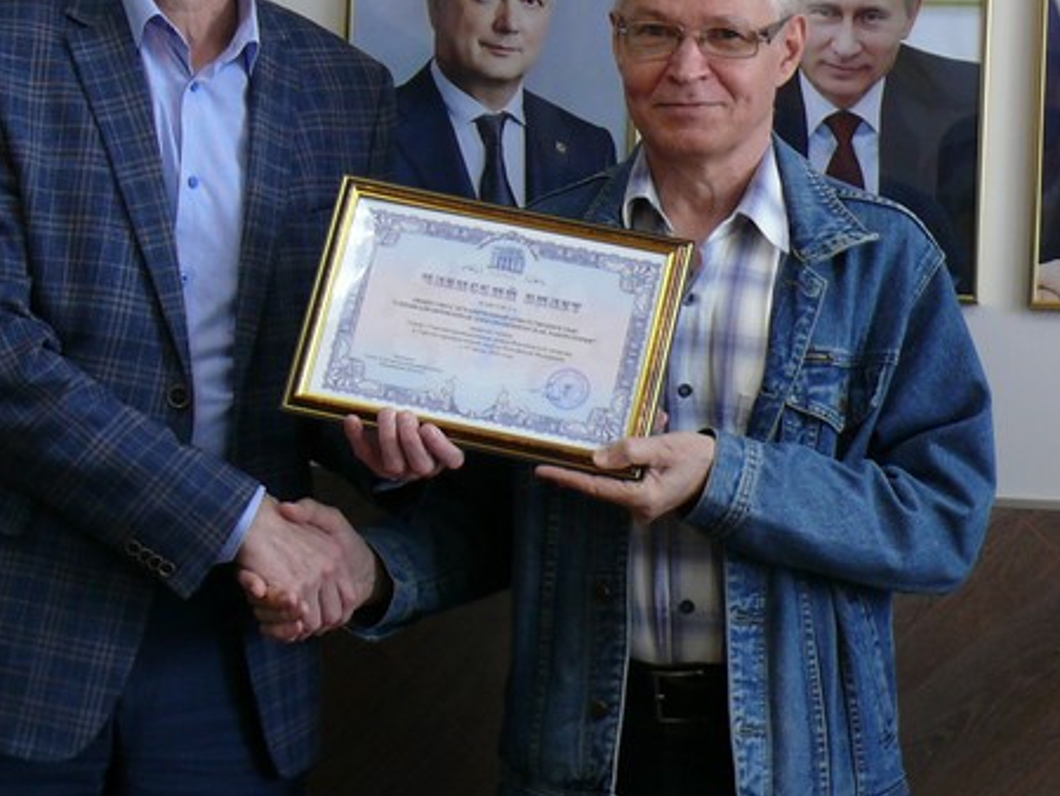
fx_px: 4412
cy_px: 195
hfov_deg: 13.7
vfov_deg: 10.3
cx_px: 445
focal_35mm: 144
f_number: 3.2
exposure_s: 1/40
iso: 100
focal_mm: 11.9
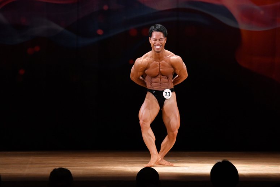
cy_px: 94
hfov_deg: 8.1
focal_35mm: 255
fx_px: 1982
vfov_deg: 5.4
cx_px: 140
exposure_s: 1/400
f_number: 5.6
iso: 4000
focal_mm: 170
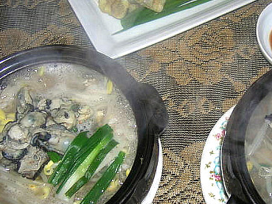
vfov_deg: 24.8
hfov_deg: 32.4
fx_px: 464
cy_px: 118
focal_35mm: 59
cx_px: 184
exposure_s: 1/60.1
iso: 50
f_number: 2.9
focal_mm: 5.7
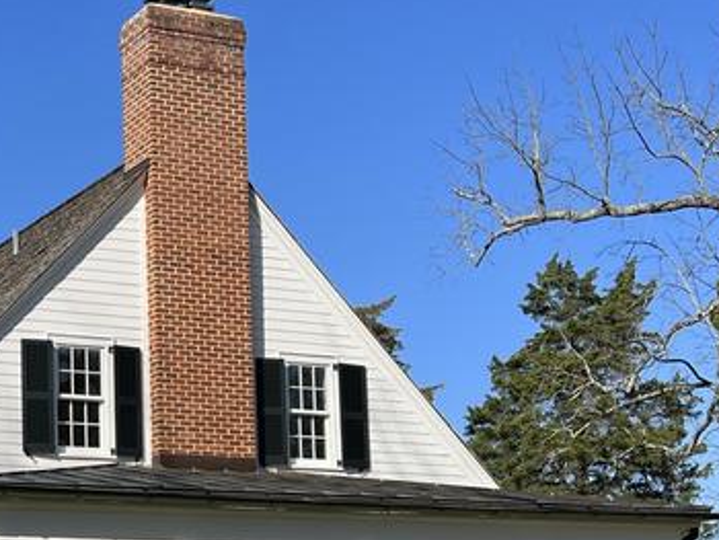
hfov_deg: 24.6
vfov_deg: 19.1
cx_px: 18
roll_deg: +1.6
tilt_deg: +6.5
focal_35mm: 76
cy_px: 478
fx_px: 1580
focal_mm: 5.7
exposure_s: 1/5587
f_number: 1.5
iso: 50
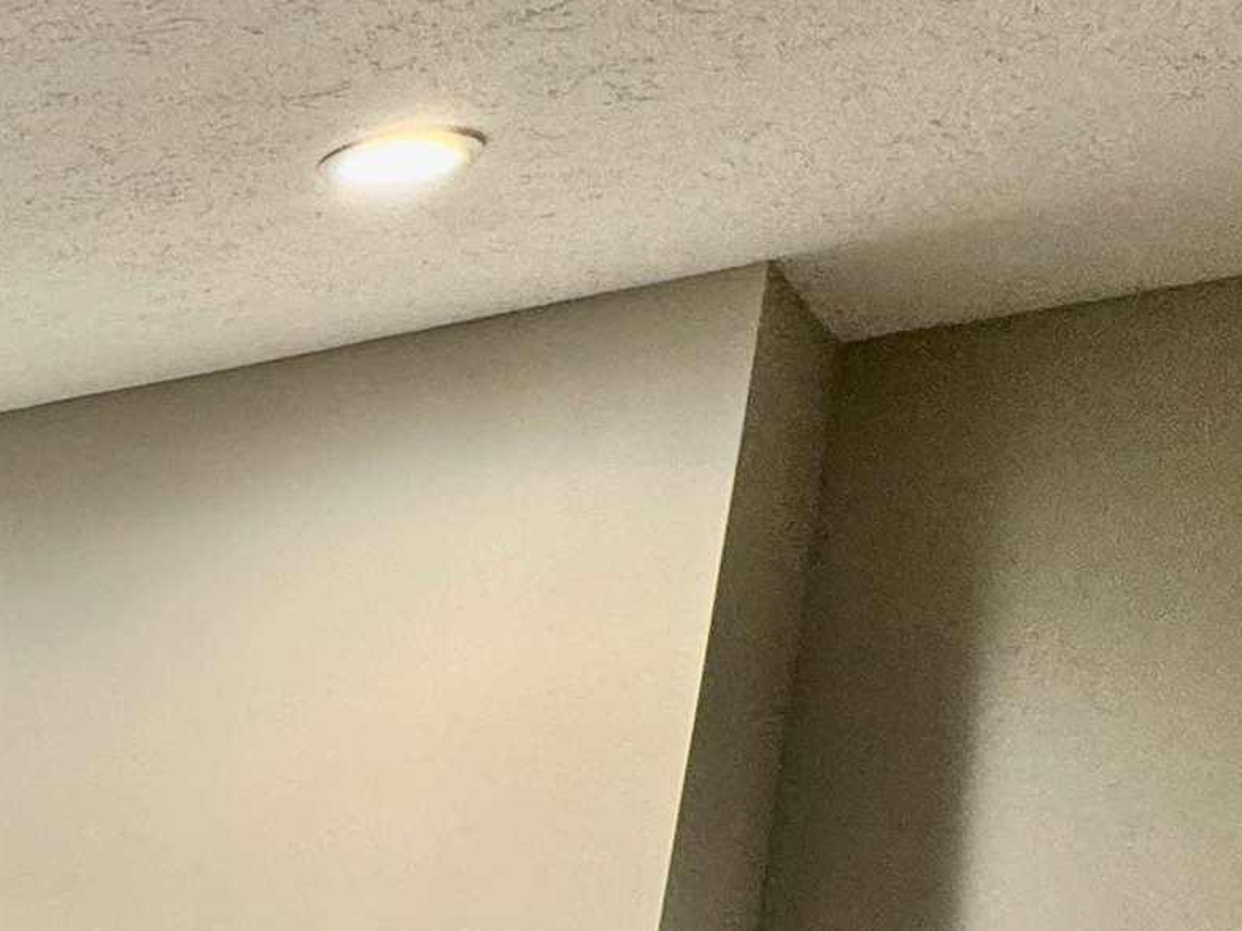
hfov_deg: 24.7
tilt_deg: -9.9
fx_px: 1973
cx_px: -727
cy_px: 1284
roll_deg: -1.4
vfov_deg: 22.9
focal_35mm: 55
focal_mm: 2.22
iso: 160
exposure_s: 1/60
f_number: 2.2
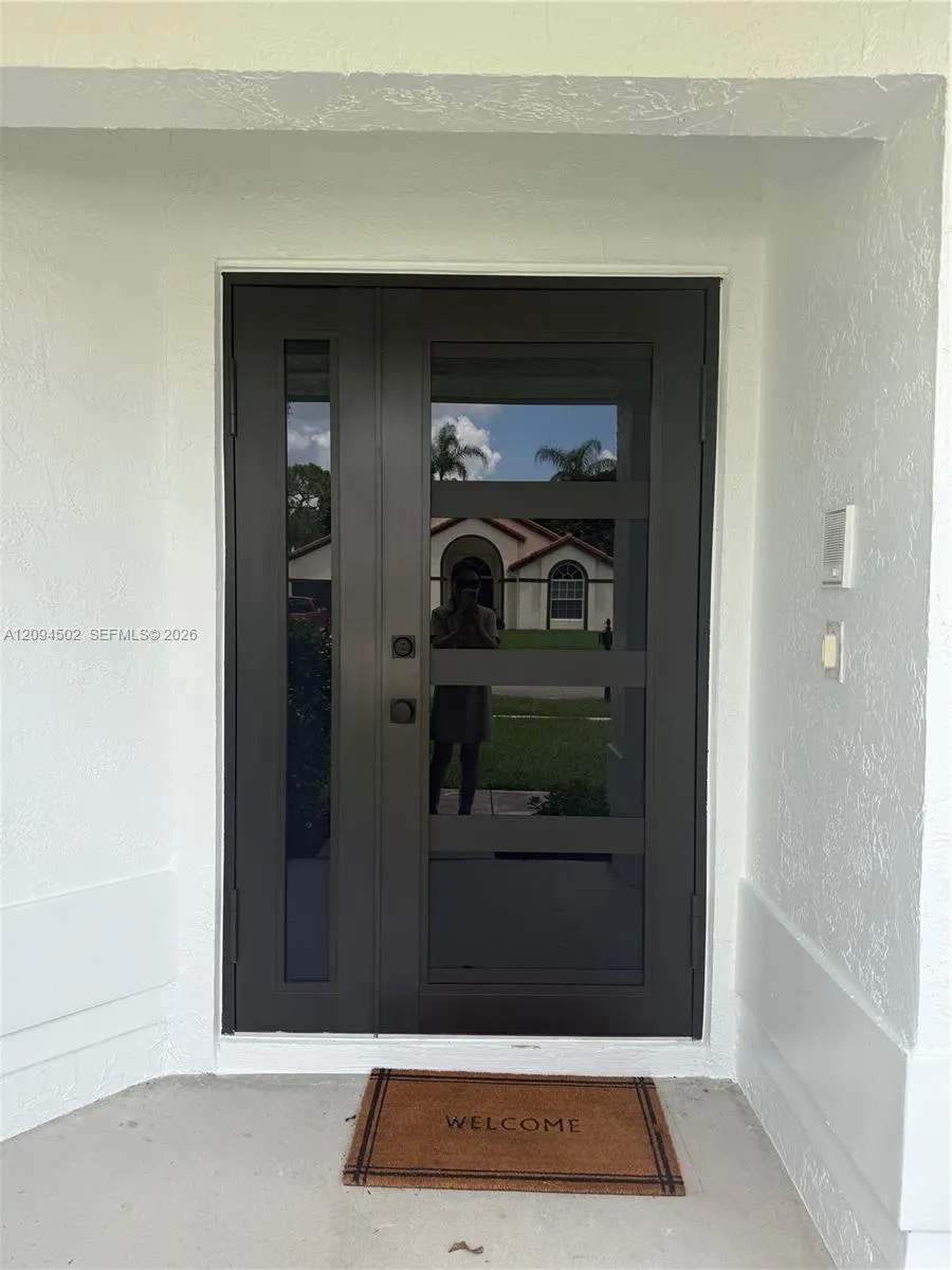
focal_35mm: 24
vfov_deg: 71.6
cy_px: 635
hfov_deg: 56.8
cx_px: 476
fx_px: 880
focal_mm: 6.76
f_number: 1.78
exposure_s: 1/695
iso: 80
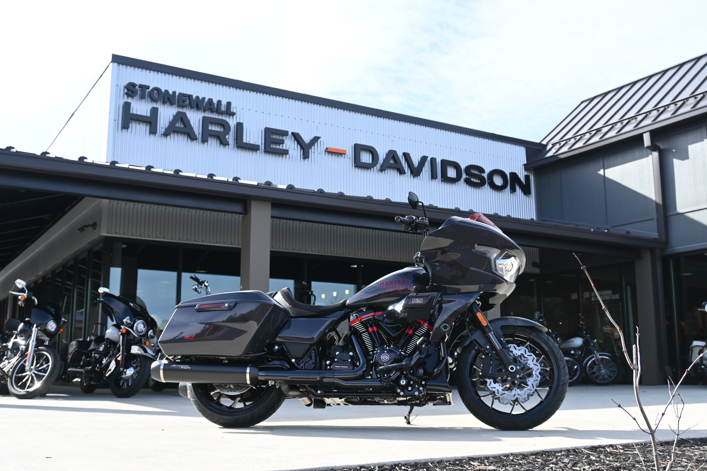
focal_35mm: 46
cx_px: 354
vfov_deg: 29.4
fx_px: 898
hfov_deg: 43.0
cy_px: 236
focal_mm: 30.5
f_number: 5.6
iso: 100
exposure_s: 1/250
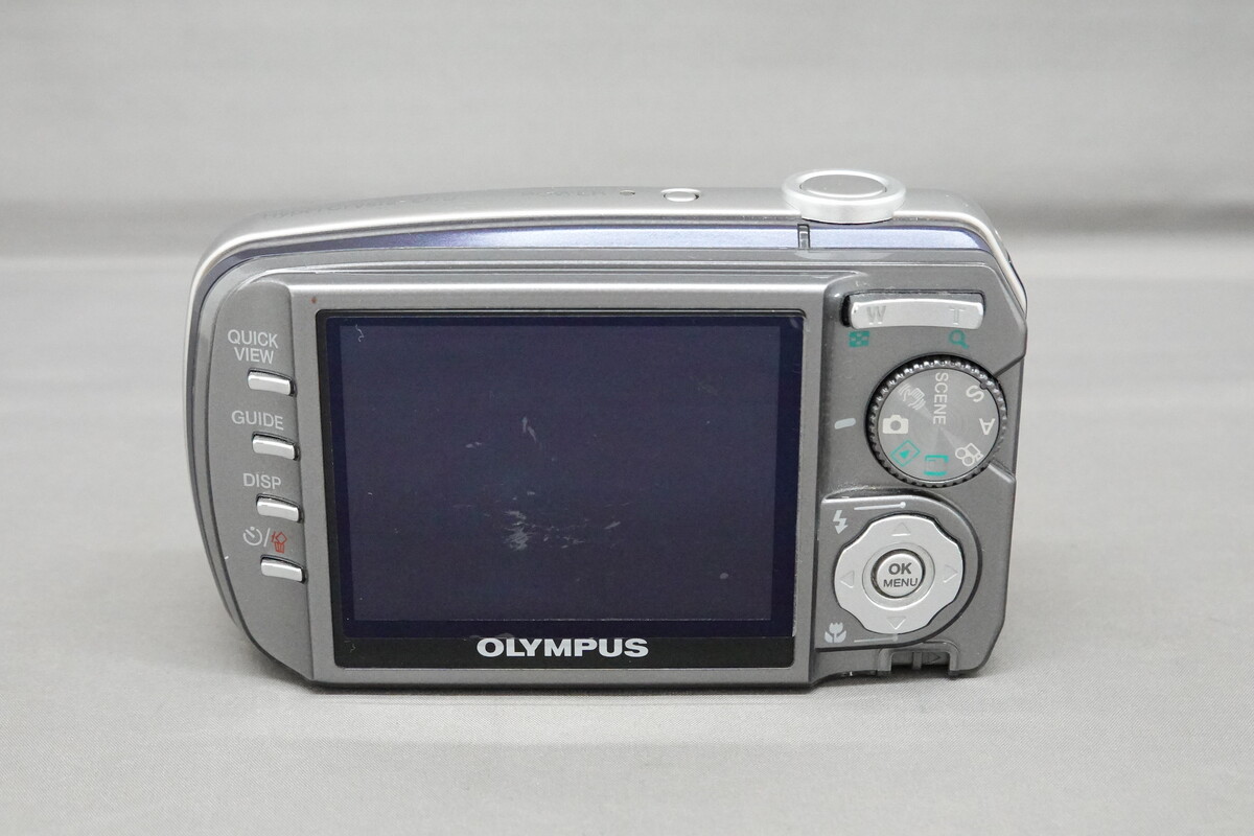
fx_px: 2159
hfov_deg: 32.4
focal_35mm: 62
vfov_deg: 21.9
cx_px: 627
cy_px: 418
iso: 3200
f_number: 5.6
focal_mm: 22.92
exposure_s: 1/80
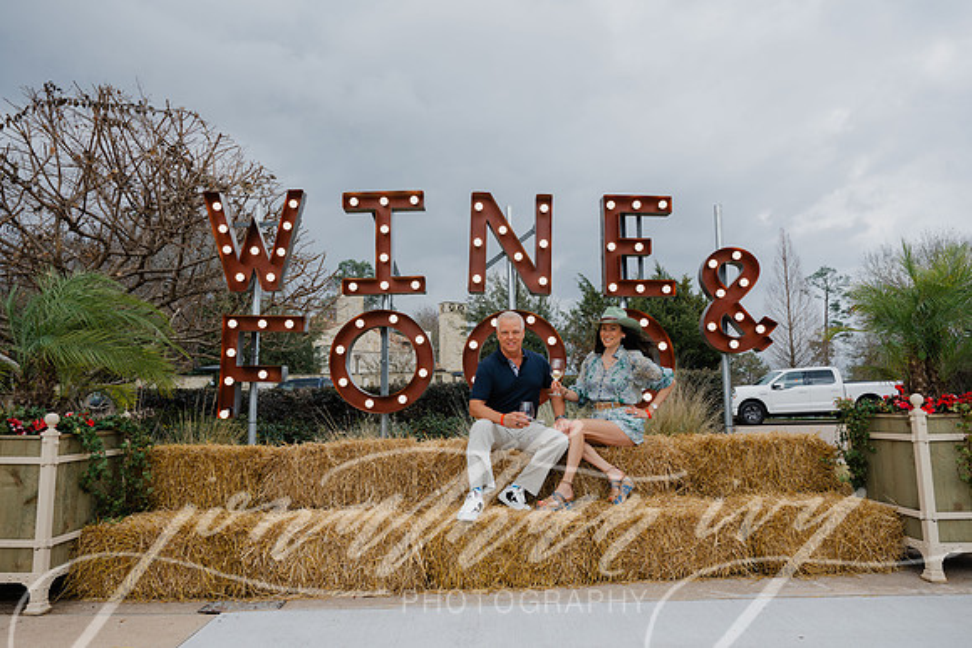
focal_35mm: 24
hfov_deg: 73.7
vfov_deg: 53.2
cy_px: 324
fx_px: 648
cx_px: 486
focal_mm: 24
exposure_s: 1/320
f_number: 5.6
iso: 110
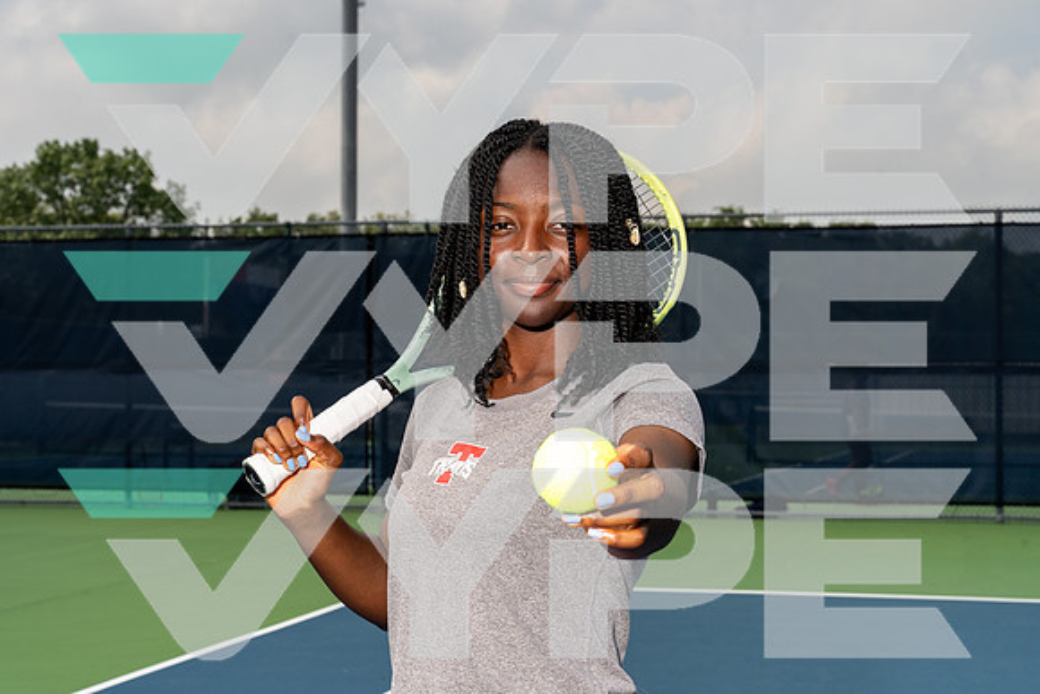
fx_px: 2023
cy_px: 347
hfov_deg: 28.8
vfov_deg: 19.5
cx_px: 520
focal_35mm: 70
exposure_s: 1/250
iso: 100
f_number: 11
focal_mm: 70
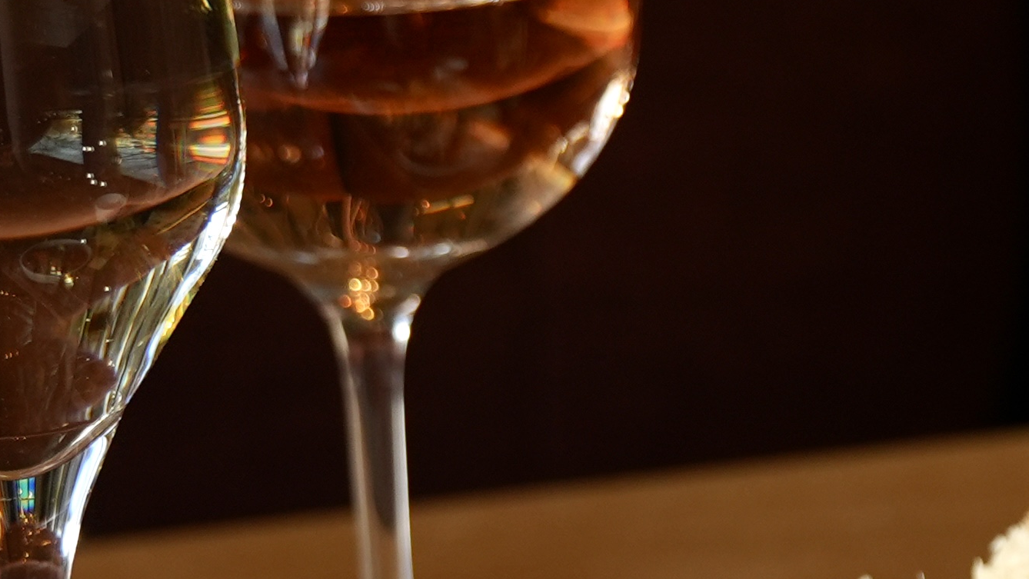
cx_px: 1541
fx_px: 5540
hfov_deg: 10.3
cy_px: 949
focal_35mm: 203
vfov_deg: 5.9
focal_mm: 37
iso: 400
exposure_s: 1/200
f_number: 4
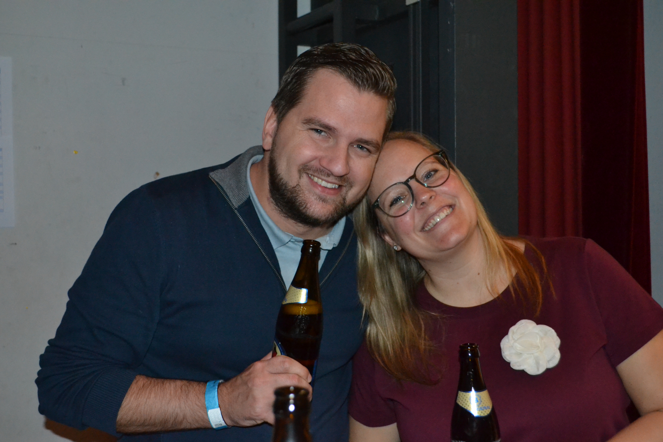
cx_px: 332
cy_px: 221
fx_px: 884
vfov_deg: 28.1
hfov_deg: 41.1
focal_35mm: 48
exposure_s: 1/60
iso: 3200
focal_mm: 32
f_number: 4.8
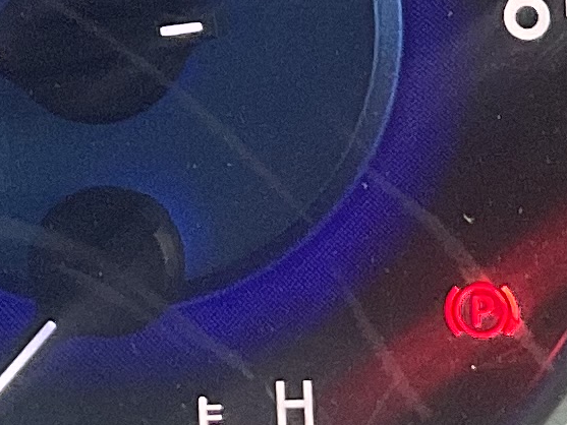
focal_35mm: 210
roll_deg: +0.2
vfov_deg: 7.1
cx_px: 842
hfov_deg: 9.2
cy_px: 136
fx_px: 3440
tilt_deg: -34.6
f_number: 1.8
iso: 100
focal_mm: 3
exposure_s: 1/60
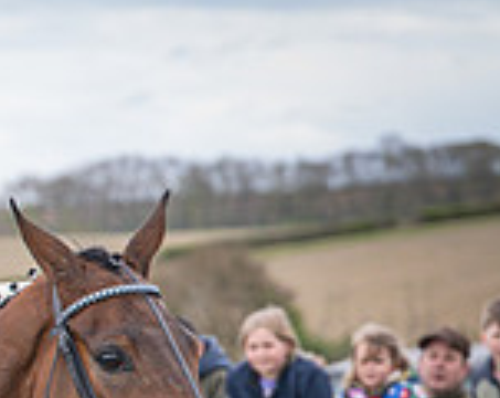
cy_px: 638
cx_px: -166
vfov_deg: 4.4
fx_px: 5151
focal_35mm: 349
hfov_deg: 5.5
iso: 400
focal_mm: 74
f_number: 2.8
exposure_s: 1/1250
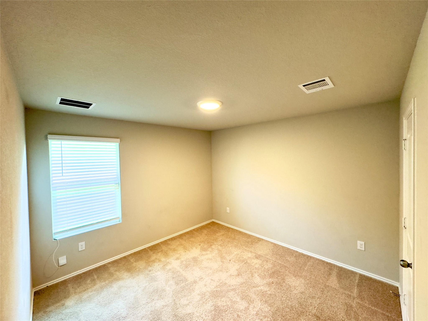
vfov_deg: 85.7
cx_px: 214
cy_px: 160
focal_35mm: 14
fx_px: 173
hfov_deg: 102.1
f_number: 2.2
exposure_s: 1/60
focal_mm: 2.22
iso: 160
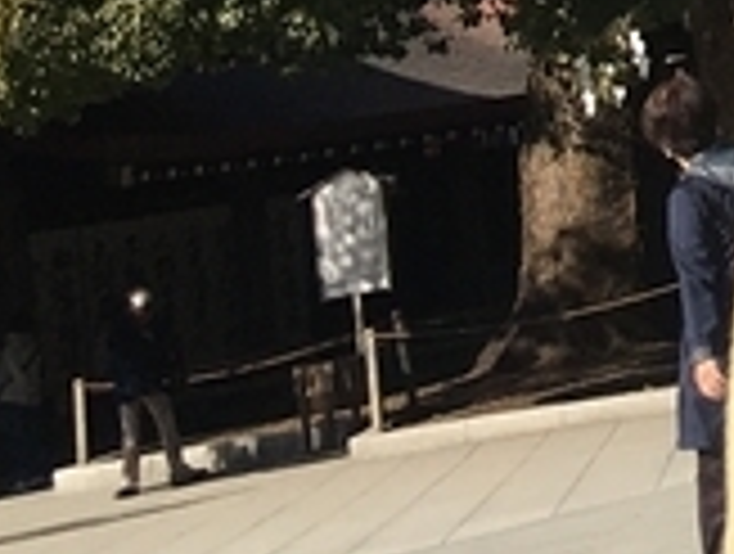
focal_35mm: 213
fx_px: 4526
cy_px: -802
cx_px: 2184
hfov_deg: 8.0
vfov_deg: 6.6
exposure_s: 1/1508
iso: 25
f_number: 2.2
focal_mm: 4.15
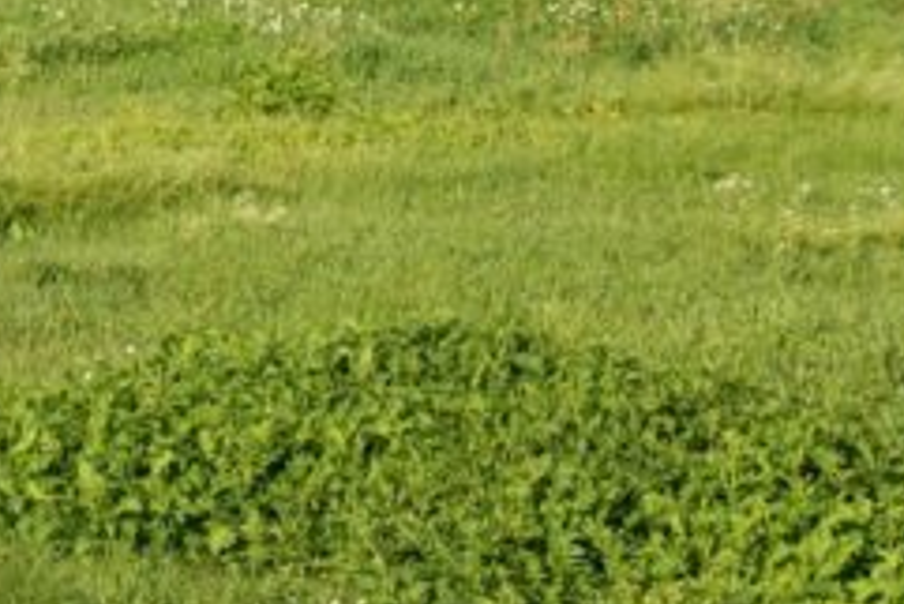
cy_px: -373
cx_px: -480
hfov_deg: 9.0
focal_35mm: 223
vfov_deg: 6.1
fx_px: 5606
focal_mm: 35
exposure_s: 1/250
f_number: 8
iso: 100
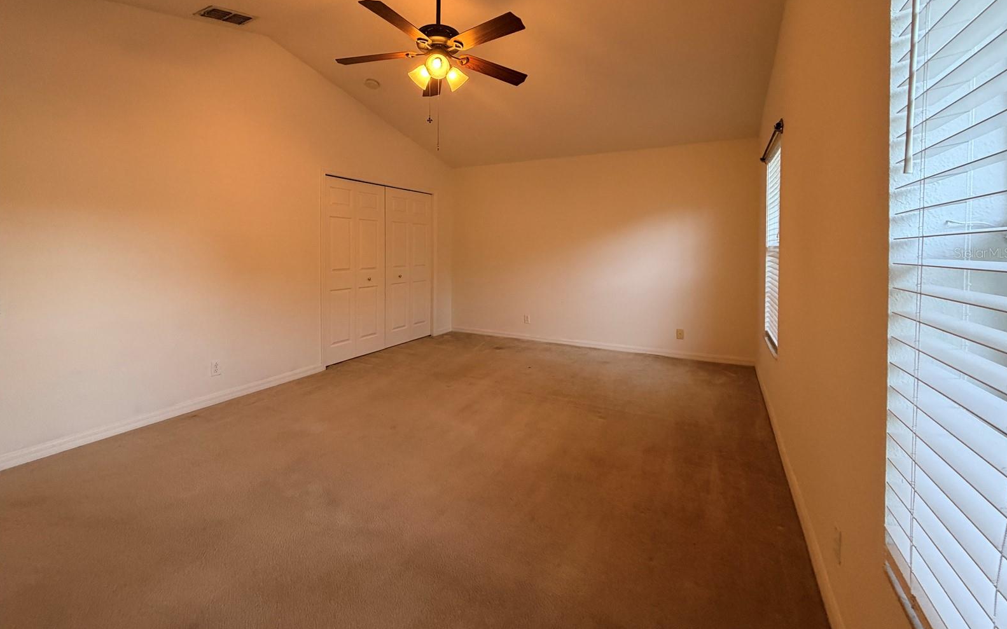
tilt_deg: +1.0
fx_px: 412
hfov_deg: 101.5
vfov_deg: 74.0
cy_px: 252
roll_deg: -0.5
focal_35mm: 15
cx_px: 505
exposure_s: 1/60
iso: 250
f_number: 2.2
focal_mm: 2.22
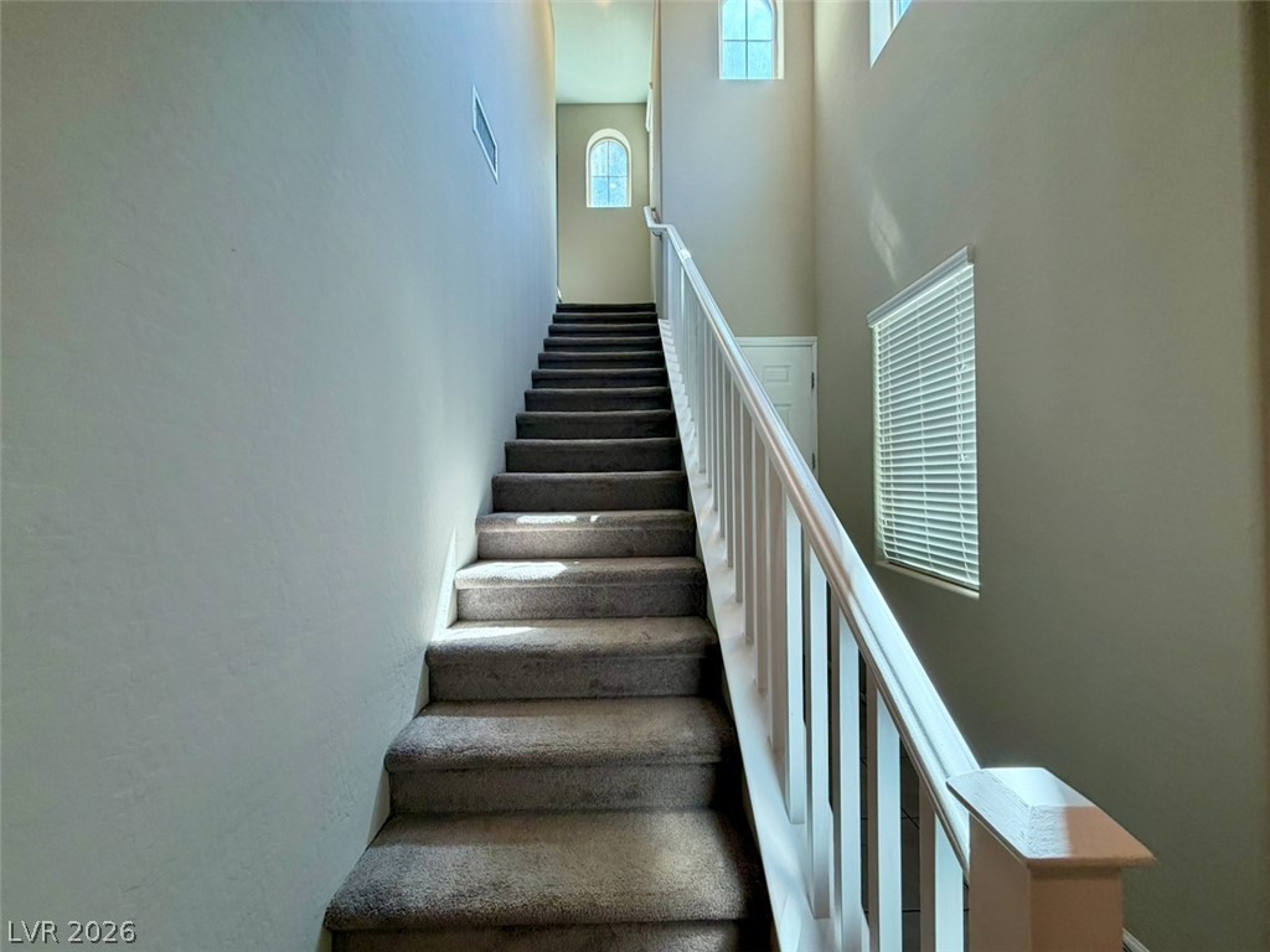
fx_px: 514
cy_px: 476
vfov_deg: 85.7
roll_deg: +2.3
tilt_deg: -1.6
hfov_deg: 102.1
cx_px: 635
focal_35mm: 14
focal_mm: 2.22
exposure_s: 1/120
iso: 125
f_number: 2.2
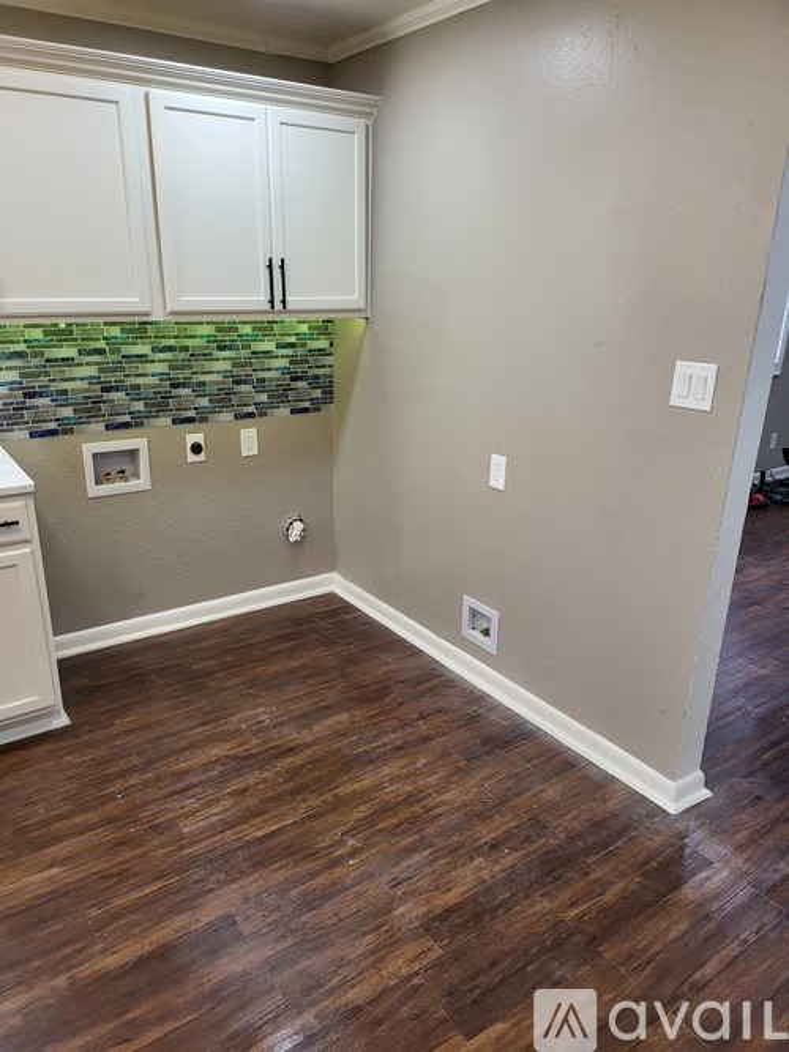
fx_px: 730
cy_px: 526
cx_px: 394
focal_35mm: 24
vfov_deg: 71.6
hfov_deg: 56.8
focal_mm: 5
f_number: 1.8
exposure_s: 1/120
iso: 200
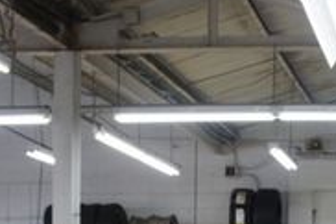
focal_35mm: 95
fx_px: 886
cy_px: 380
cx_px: 406
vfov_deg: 13.2
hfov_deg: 20.1
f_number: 4
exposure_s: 1/40
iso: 200
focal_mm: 18
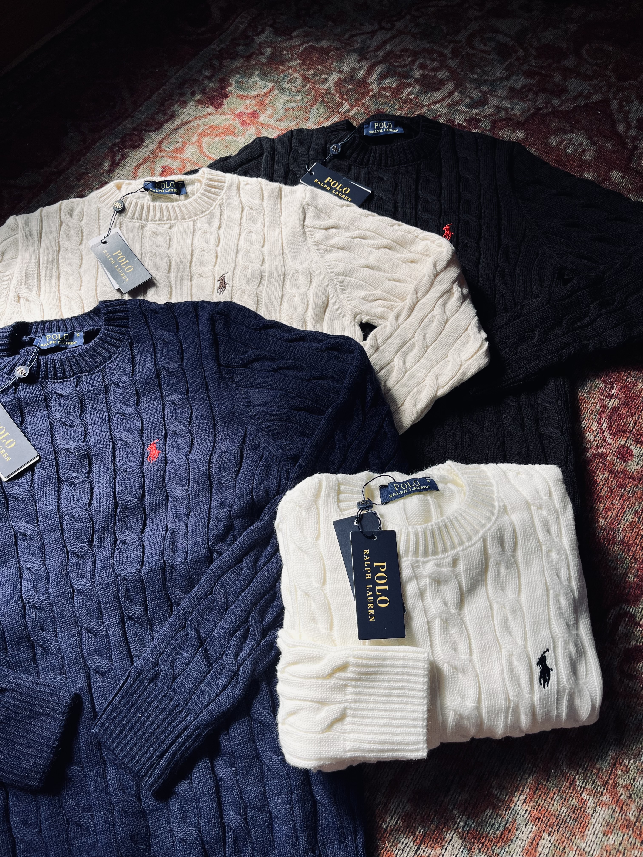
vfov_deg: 67.3
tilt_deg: -63.4
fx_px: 644
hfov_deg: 53.1
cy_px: 428
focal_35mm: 26
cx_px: 322
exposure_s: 1/766
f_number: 1.6
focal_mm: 5.1
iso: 50
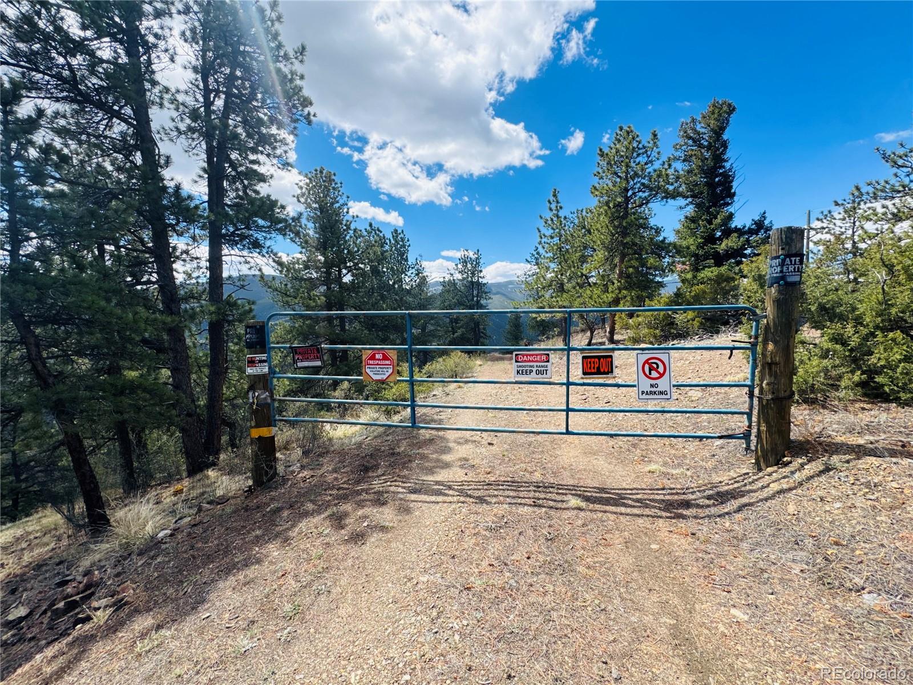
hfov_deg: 102.1
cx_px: 456
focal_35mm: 14
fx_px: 369
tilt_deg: -5.4
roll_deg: -1.1
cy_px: 342
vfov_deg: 85.7
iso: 40
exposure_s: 1/812
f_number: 2.2
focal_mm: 2.22
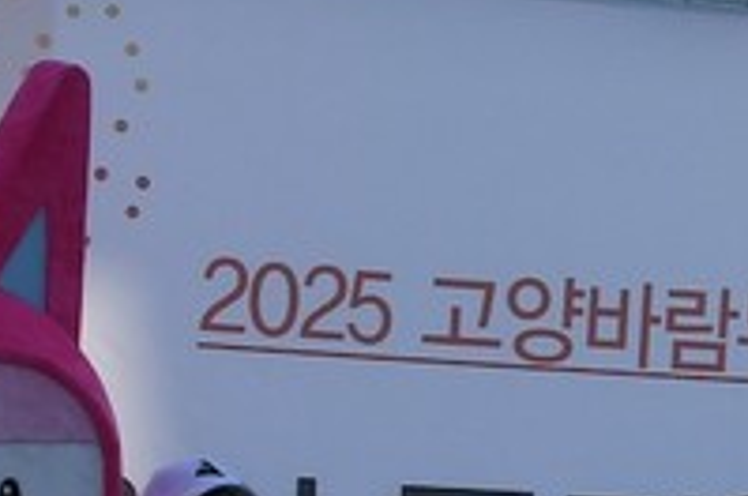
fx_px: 5746
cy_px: 847
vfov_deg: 4.9
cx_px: 1808
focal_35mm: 277
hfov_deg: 7.0
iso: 125
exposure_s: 1/250
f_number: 8
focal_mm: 29
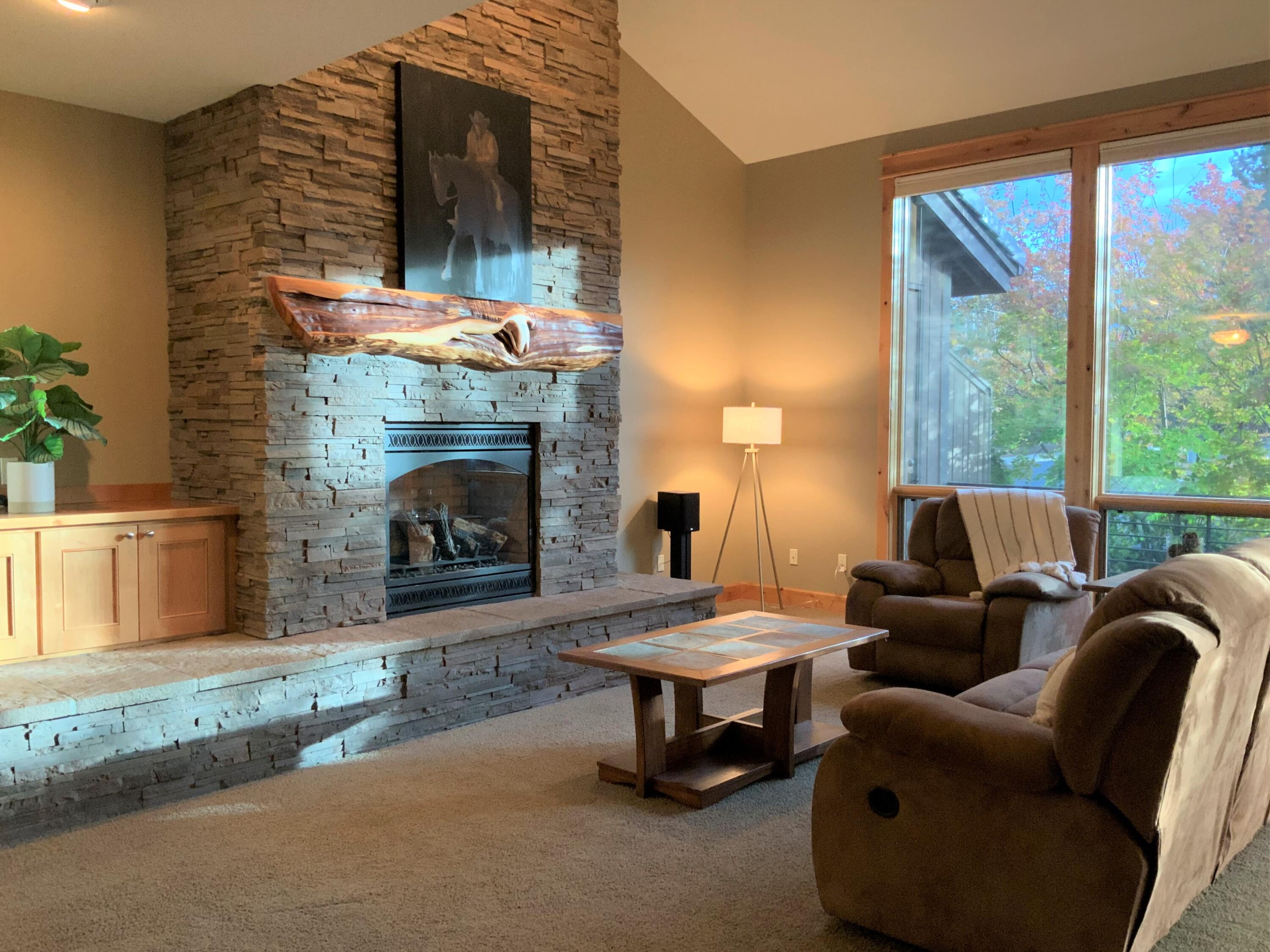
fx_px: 1064
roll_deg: -1.7
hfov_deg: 61.7
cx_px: 635
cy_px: 476
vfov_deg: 48.2
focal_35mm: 29
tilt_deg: -2.1
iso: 250
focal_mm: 3
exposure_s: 1/60
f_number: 1.8
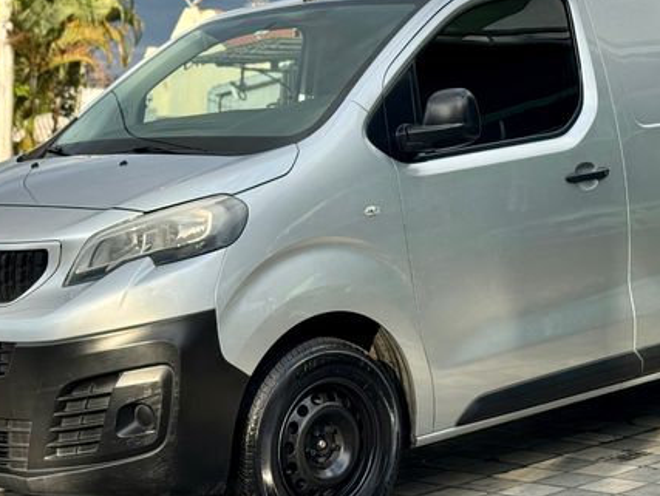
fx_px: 1736
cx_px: 408
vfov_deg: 16.3
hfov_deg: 21.5
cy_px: 212
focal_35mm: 91
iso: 64
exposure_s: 1/980
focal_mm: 6.76
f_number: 1.78
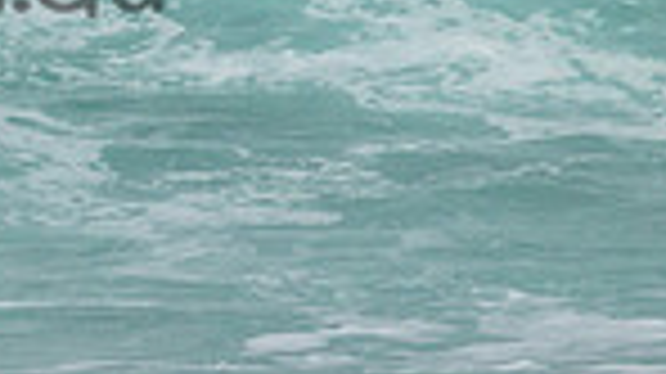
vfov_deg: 0.4
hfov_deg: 0.7
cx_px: -310
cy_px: -92
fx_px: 58005
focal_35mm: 3287
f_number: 11
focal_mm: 800
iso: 900
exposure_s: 1/2000
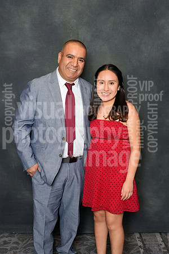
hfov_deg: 21.1
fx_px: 454
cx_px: 84
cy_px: 127
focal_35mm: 64
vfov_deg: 31.2
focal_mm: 43
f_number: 11
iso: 1250
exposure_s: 1/125
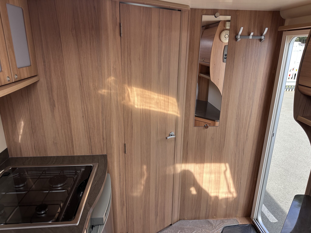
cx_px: 156
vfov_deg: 56.8
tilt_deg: -13.1
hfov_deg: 71.6
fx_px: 216
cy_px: 116
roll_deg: -1.6
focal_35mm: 24
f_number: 1.78
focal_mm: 6.86
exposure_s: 1/304
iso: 80
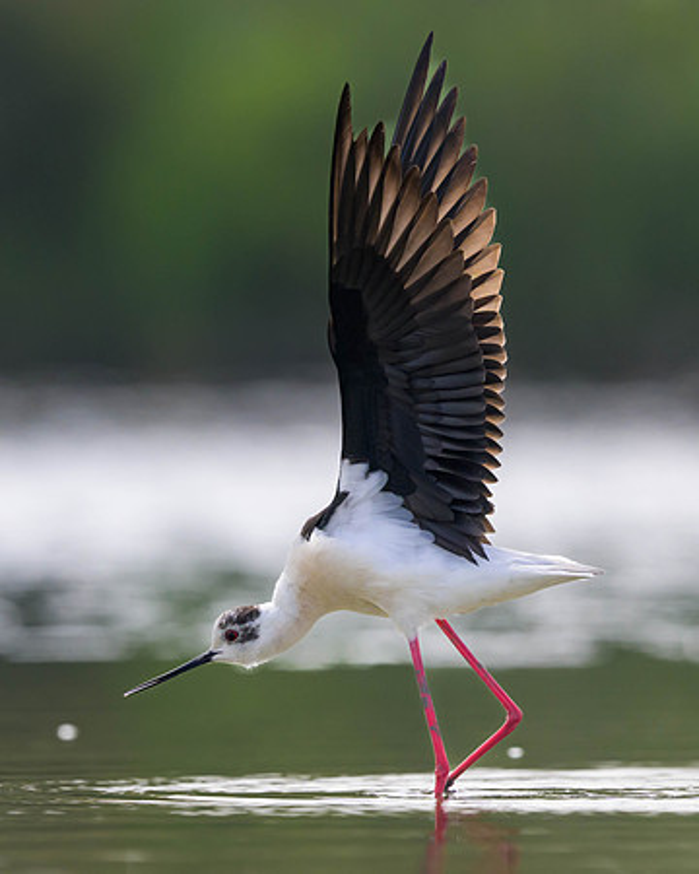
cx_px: 95
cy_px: 641
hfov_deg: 1.8
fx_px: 21697
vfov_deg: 2.3
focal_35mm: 839
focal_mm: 400
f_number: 5
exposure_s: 1/4000
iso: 560
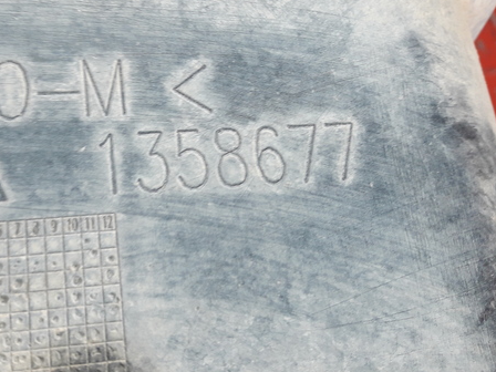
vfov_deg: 35.6
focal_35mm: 40
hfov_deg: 46.2
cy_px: 125
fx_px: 573
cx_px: 175
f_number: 1.9
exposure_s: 1/100
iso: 64
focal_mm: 3.7
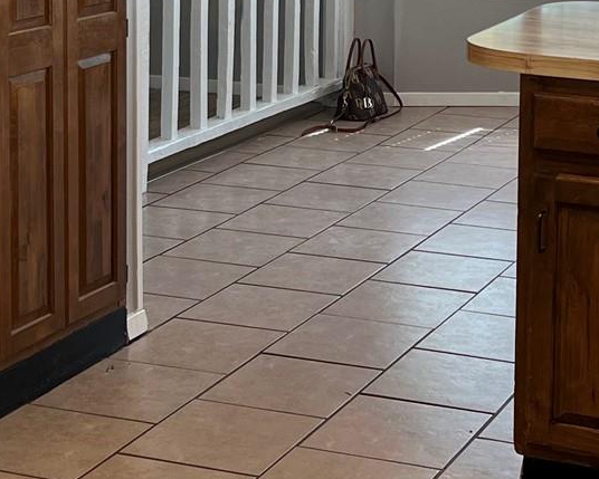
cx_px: 472
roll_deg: -2.0
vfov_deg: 15.4
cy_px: -50
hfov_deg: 19.6
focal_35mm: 97
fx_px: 1720
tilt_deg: -6.9
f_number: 1.5
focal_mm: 5.7
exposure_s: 1/143
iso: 64
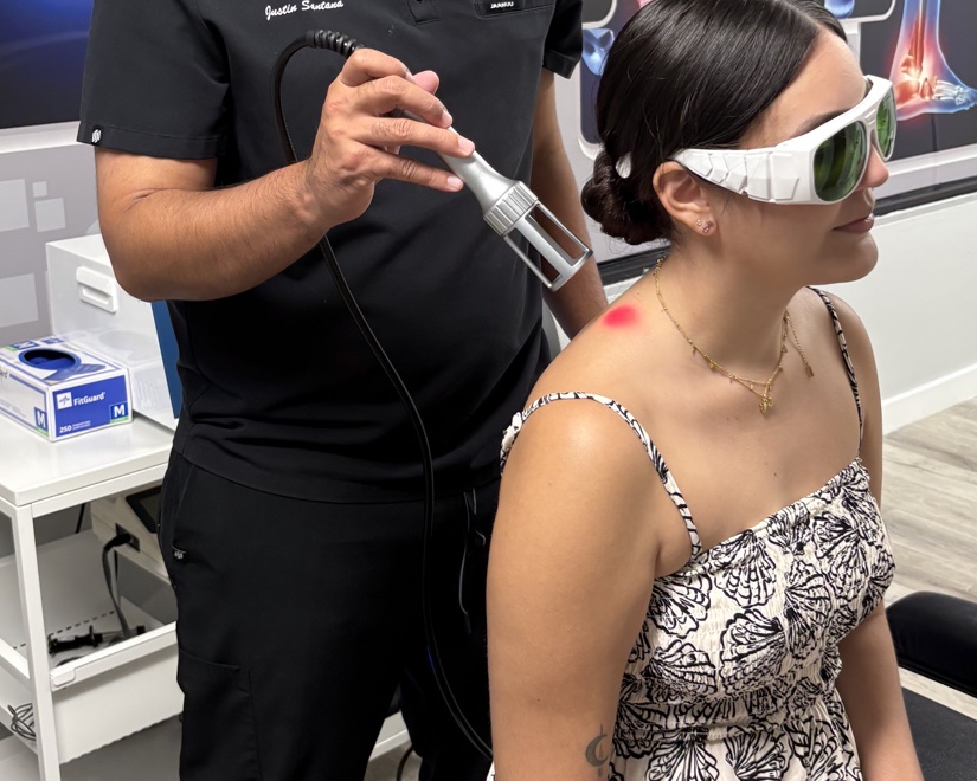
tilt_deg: -11.4
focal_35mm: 48
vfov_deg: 31.1
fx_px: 1388
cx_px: 493
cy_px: 243
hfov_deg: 38.8
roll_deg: +1.0
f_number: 1.6
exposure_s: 1/60
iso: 160
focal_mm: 5.96
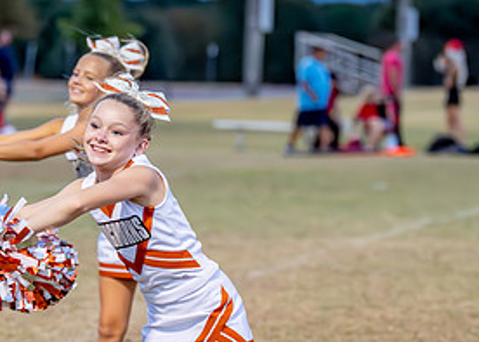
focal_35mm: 256
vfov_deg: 5.6
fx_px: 3482
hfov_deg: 7.9
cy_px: 258
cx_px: 124
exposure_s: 1/1000
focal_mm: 98
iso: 5000
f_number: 2.8
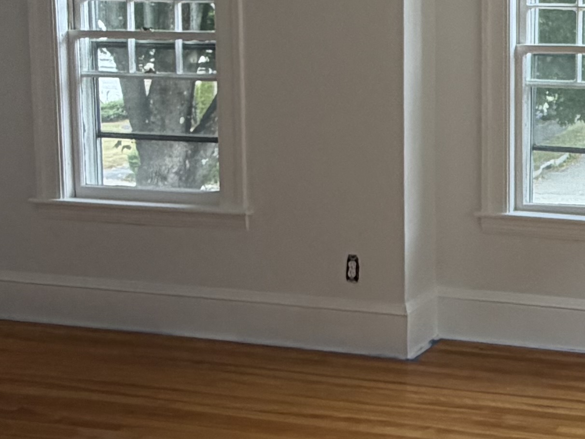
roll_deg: -0.7
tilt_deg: -6.3
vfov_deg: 22.1
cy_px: 135
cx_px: 683
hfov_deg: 26.5
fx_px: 1115
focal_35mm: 66
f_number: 2.2
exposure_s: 1/121
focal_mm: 2.22
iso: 64
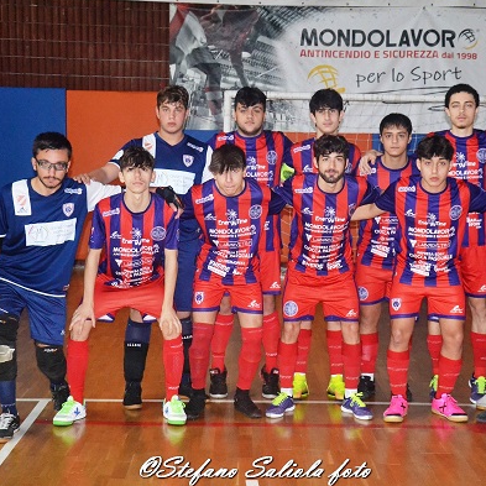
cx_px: 283
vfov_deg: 23.4
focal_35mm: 74
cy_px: 241
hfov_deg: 23.3
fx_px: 1175
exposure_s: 1/60
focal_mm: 38
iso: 3200
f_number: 4.5
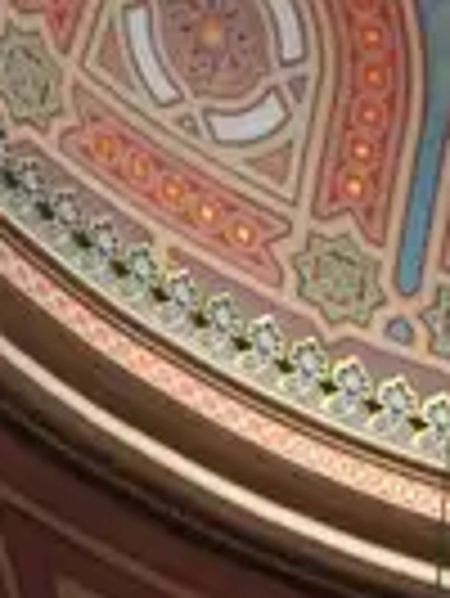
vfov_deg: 5.6
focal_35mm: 337
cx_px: 688
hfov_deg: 4.4
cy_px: 1571
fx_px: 5832
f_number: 5.6
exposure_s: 1/100
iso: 2000
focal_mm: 26
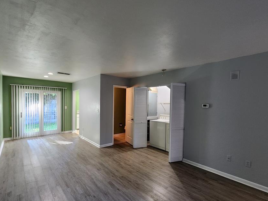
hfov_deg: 94.5
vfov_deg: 78.0
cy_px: 107
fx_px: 124
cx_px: 137
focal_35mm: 16
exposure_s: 1/40
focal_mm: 2.2
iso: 320
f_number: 2.2
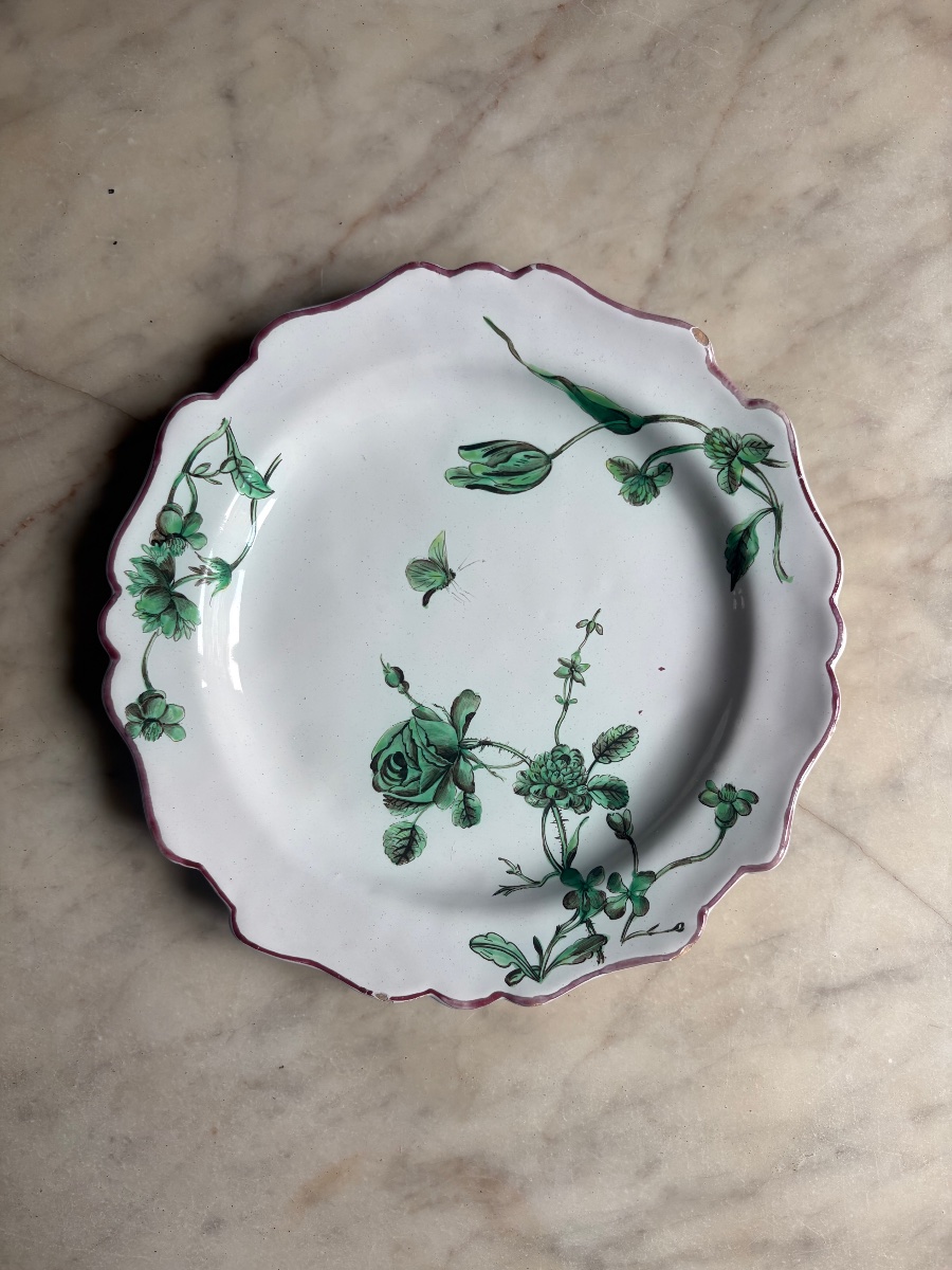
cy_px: 635
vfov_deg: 67.3
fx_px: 953
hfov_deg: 53.1
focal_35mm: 26
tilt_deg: -86.2
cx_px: 476
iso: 40
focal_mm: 5.96
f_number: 1.6
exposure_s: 1/309
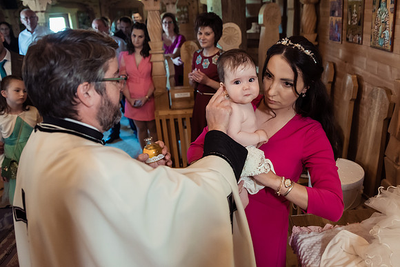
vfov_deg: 44.6
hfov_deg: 62.7
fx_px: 325
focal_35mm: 29
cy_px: 114
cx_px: 241
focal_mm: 24
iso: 1250
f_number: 2.8
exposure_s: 1/125
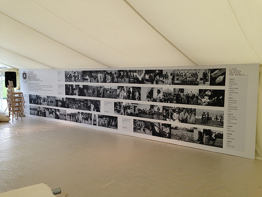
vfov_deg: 42.9
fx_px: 250
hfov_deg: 55.4
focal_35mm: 33
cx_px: 131
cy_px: 98
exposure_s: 1/282
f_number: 2.4
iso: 50
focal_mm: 4.13
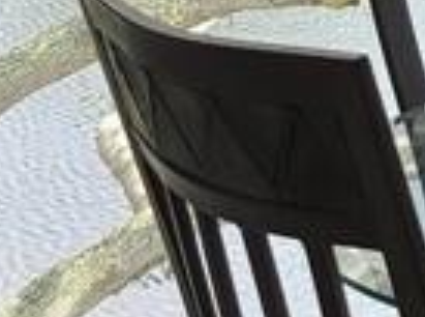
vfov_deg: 7.4
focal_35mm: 195
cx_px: 1142
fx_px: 2388
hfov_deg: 8.8
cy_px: -174
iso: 40
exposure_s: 1/175
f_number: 1.8
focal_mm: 5.4
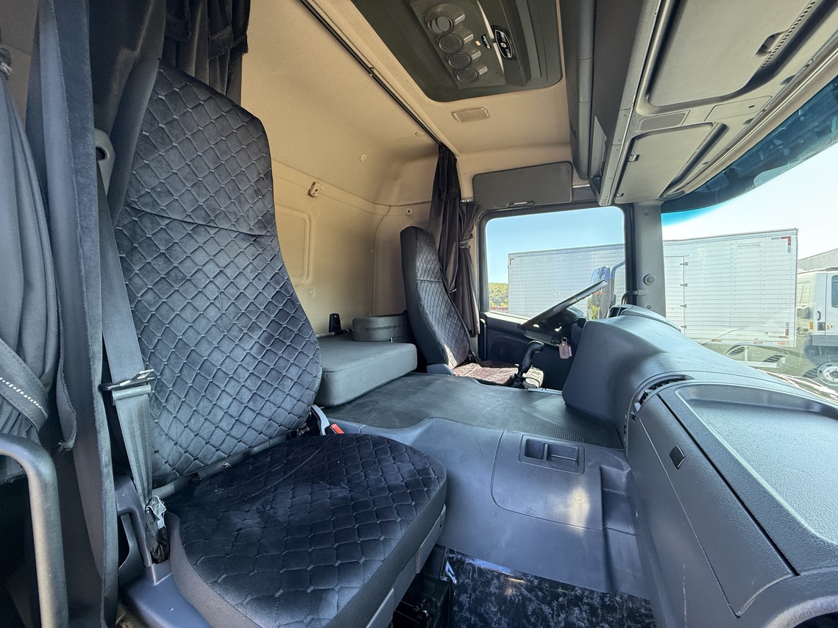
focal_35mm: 14
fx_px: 339
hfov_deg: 102.1
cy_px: 314
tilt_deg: +0.0
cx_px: 419
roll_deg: +2.0
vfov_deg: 85.7
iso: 200
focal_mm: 2.22
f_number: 2.2
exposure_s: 1/99
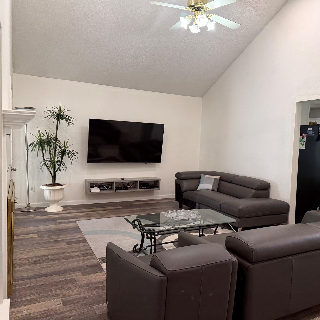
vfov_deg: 55.6
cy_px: 158
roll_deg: -2.6
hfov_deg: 55.1
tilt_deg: -4.0
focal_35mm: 29
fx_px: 303
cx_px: 195
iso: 200
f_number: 1.78
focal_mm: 6.76
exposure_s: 1/120
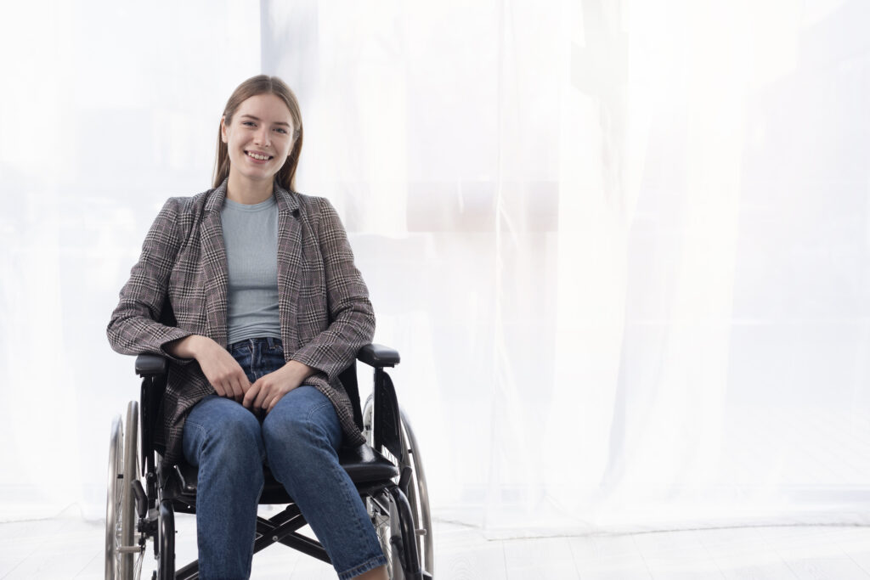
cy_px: 290
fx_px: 1208
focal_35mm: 50
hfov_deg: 39.6
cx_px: 435
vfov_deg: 27.0
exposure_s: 1/160
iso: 200
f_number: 4
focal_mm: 50
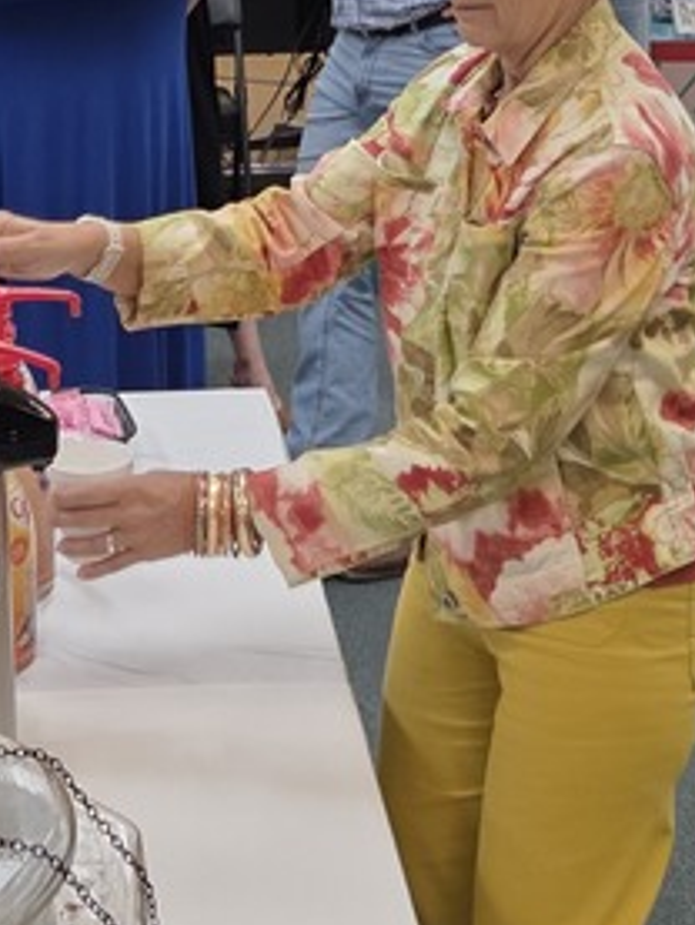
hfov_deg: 17.4
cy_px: -167
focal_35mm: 85
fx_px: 2274
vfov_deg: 21.5
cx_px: 281
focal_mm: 5.4
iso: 125
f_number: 1.8
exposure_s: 1/120
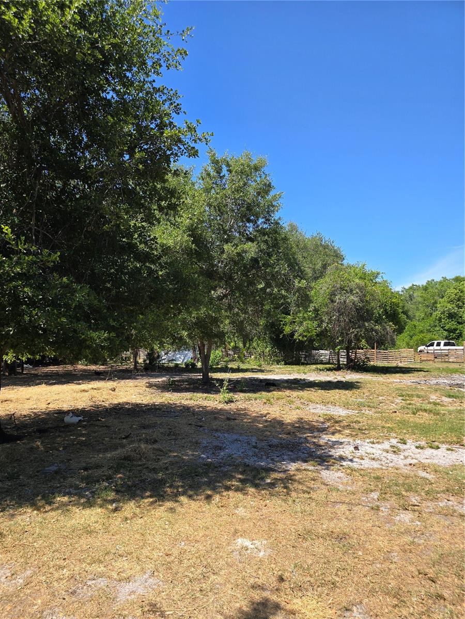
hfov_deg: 58.9
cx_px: 232
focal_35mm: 23
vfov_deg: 73.9
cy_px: 310
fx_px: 412
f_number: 1.7
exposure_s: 1/411
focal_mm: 6.3
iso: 12
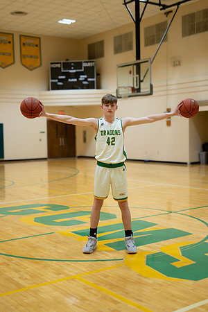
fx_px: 433
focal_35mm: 50
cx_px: 104
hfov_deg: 27.0
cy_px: 156
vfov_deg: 39.6
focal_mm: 50
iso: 100
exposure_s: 1/160
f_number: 1.4
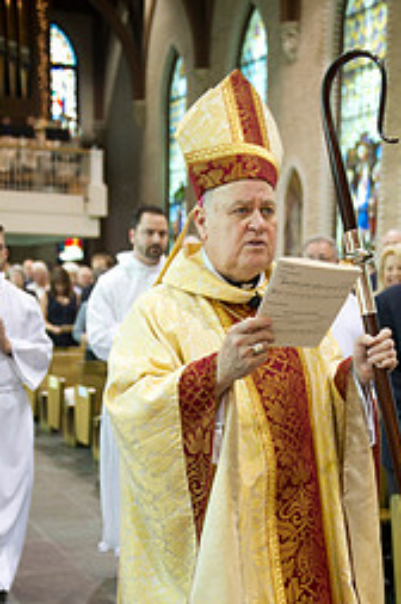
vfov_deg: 34.2
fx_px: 955
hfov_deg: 23.7
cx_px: 233
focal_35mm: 57
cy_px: 473
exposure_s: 1/80
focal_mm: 32
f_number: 2.8
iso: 2000
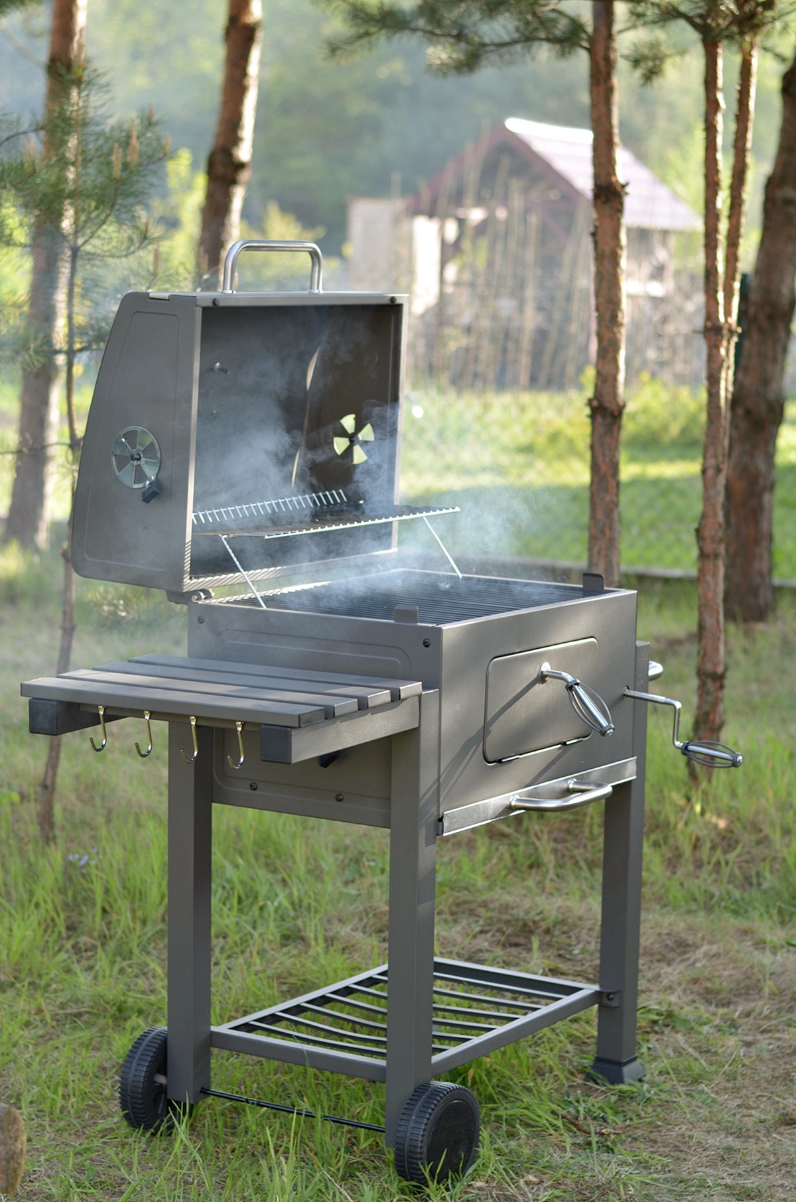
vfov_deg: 27.0
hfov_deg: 18.1
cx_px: 398
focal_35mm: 75
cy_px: 601
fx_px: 2499
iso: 100
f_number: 2.8
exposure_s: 1/250
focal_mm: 50
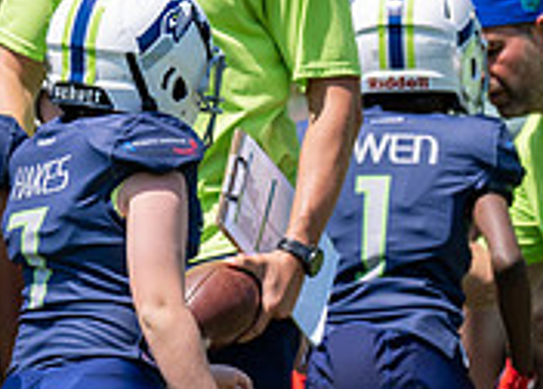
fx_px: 9584
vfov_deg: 2.3
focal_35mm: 621
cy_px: 279
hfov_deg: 3.2
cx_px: 215
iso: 100
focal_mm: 128
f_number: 2.8
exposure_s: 1/2000
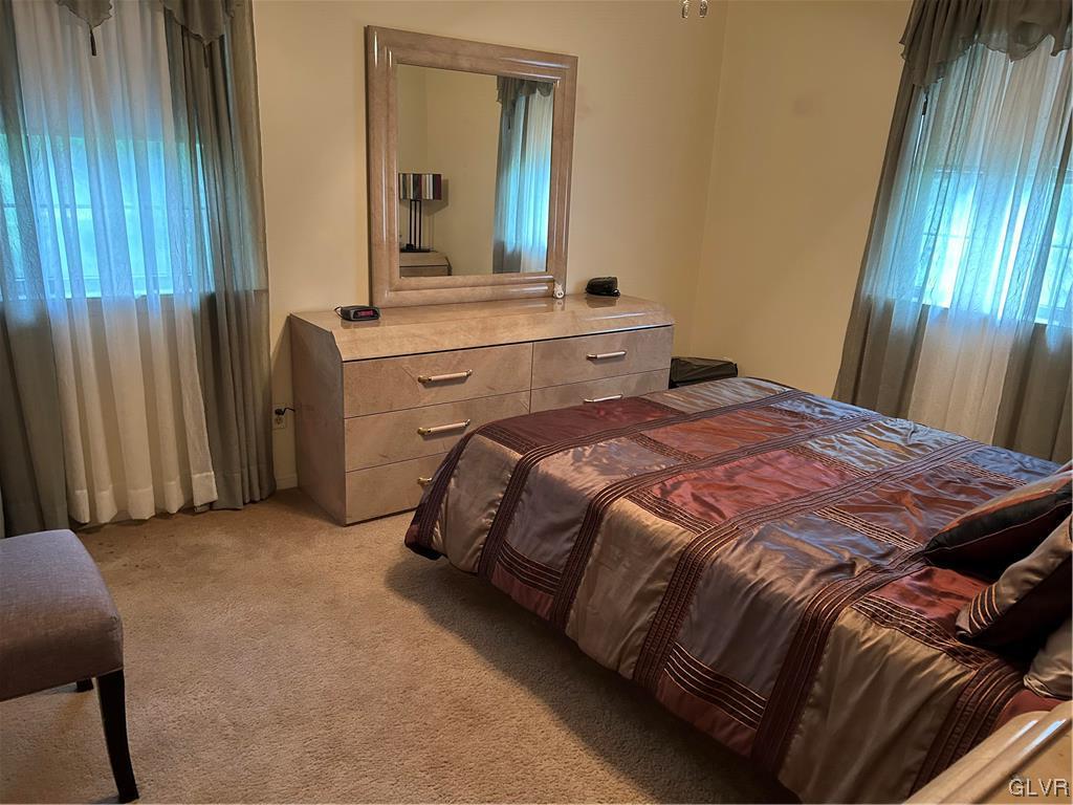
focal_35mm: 26
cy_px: 402
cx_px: 536
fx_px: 806
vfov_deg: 53.1
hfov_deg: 67.3
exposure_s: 1/60
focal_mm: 5.7
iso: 400
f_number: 1.5
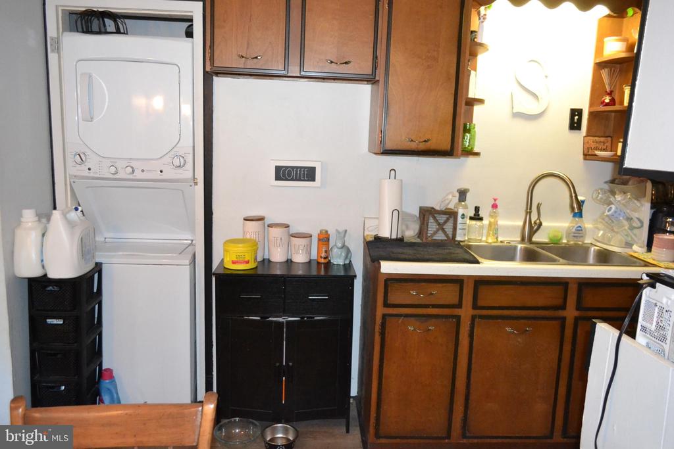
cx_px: 337
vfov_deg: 47.9
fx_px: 506
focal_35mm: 27
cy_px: 224
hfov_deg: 67.4
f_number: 3.5
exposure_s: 1/60
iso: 3200
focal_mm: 18
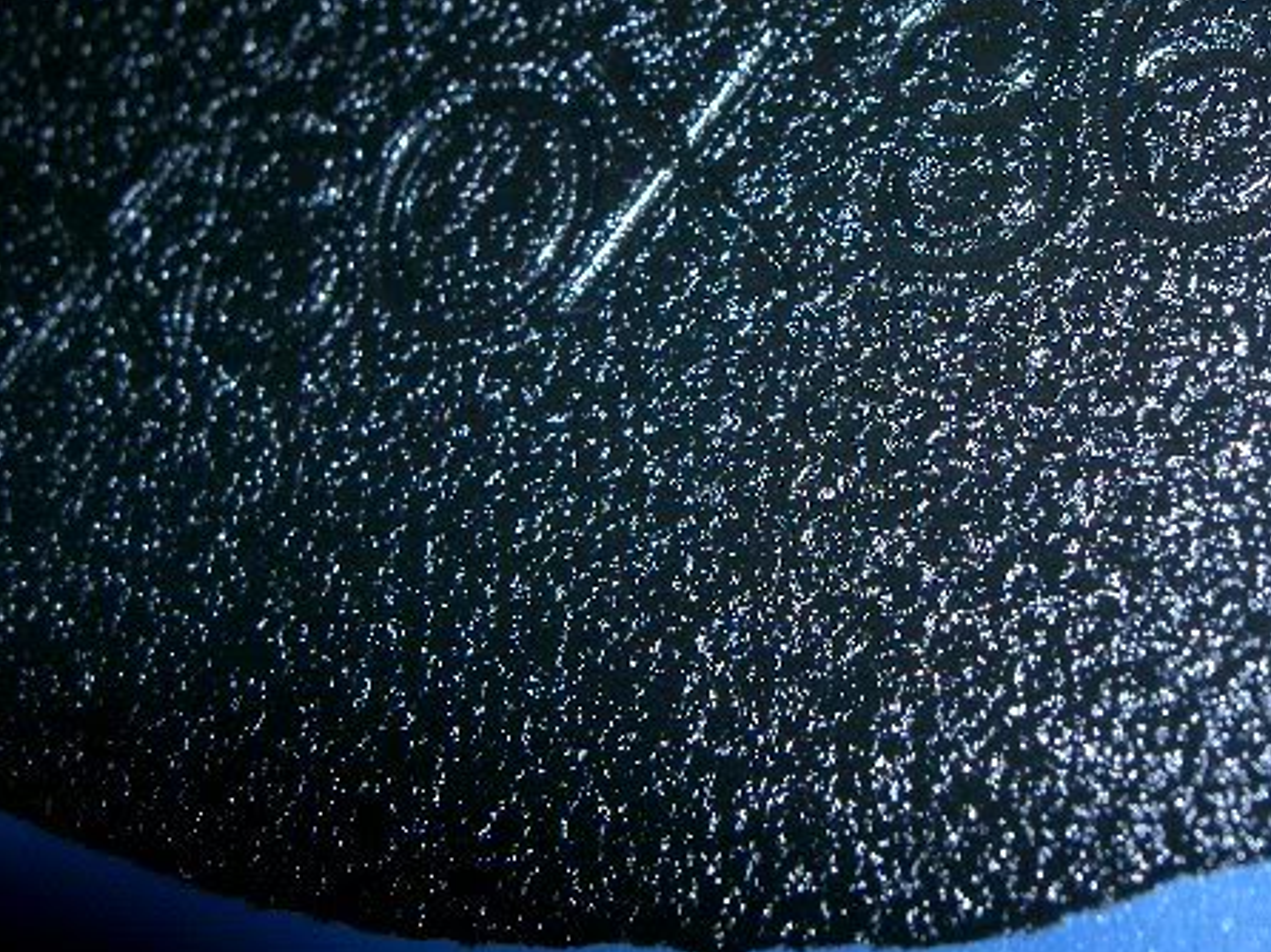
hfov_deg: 34.3
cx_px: 747
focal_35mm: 56
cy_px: 393
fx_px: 2055
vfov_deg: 26.0
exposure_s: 1/50
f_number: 4.8
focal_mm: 8
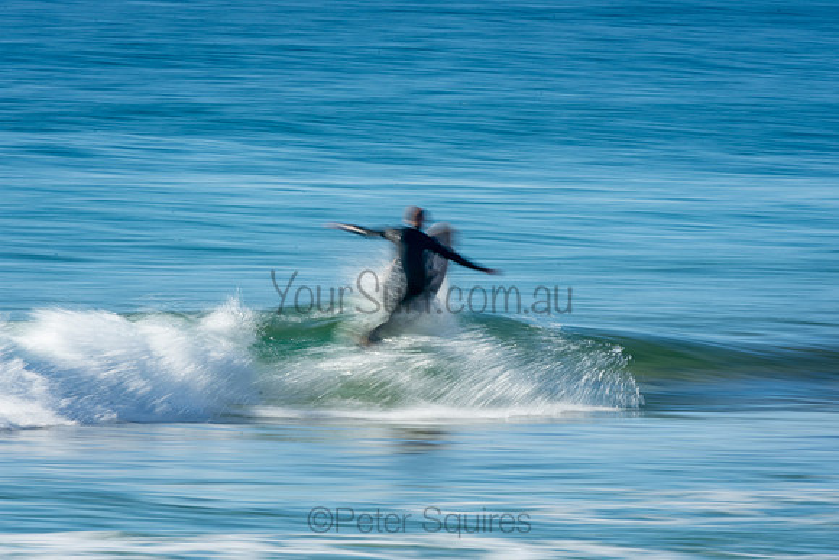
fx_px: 13986
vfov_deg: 2.3
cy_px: 280
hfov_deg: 3.4
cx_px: 420
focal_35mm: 600
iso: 100
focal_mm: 400
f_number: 29
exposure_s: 1/20
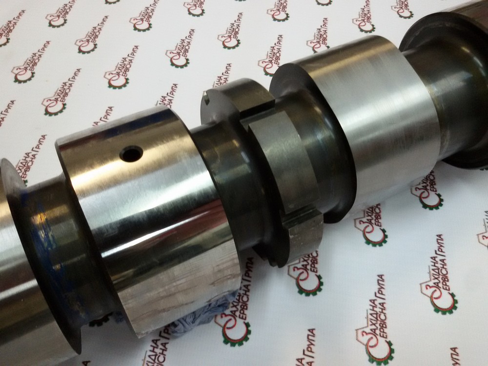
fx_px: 437
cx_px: 244
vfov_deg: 45.4
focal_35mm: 31
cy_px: 183
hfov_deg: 58.4
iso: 200
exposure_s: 1/33
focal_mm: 2.93
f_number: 2.4
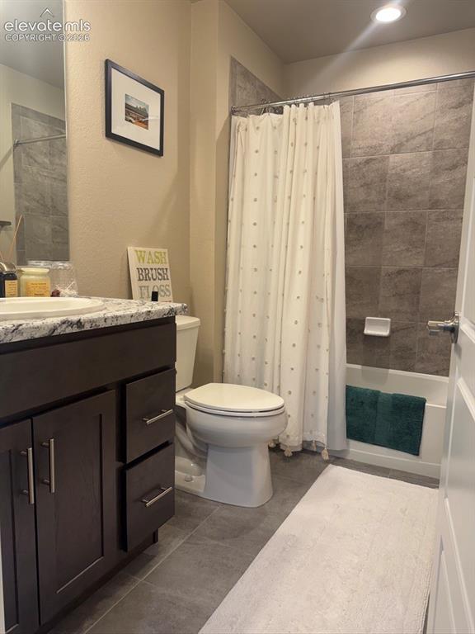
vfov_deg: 71.6
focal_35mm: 24
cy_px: 317
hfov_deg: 56.8
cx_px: 238
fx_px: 439
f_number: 1.78
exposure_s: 1/120
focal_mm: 6.76
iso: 125
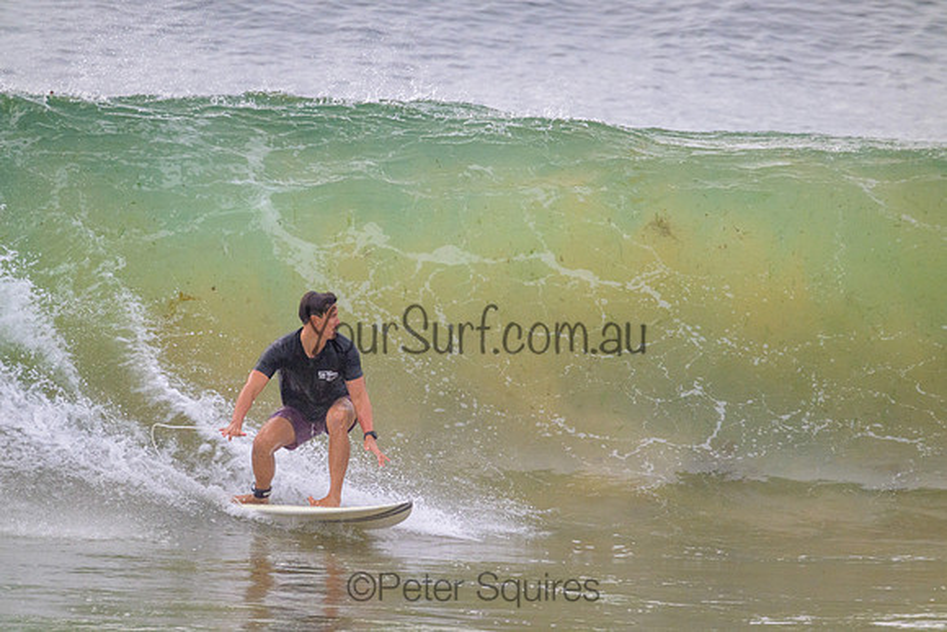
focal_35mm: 800
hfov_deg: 2.6
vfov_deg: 1.7
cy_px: 316
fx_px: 21048
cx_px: 474
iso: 1800
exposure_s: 1/2000
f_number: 11
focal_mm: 800
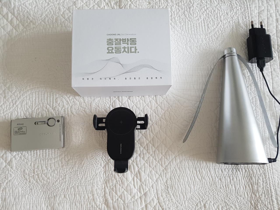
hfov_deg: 67.3
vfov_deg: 53.1
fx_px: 210
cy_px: 105
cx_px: 140
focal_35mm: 26
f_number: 1.7
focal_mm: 4.2
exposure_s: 1/40
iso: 160
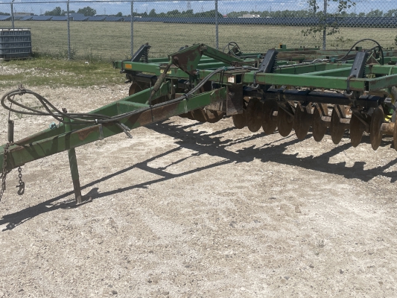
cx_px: 224
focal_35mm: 39
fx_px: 447
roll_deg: +0.3
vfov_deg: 36.3
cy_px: 87
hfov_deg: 47.7
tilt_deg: -5.4
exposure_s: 1/6494
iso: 32
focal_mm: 4.2
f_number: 1.6
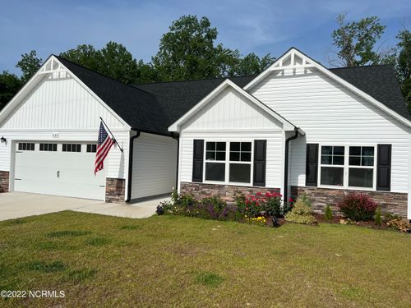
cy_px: 154
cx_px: 206
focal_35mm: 26
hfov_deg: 67.3
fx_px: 309
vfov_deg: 53.1
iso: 50
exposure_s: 1/12658
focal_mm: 5.7
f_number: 1.5
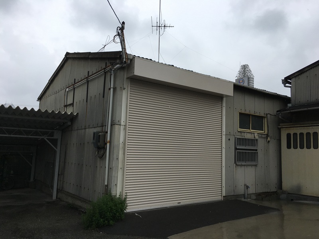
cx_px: 160
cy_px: 120
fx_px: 267
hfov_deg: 61.7
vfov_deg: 48.2
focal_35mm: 29
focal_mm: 4.15
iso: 25
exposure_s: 1/1538
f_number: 2.2
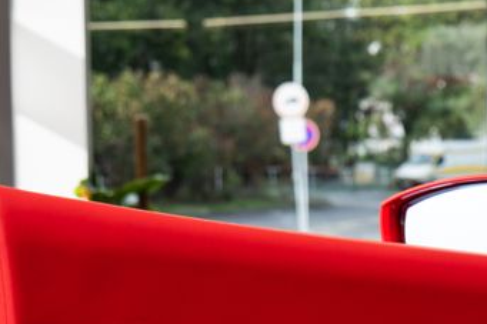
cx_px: 475
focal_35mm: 159
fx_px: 2150
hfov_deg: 12.8
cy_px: 515
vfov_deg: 8.4
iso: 100
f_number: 5.2
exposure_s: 1/50
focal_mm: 48
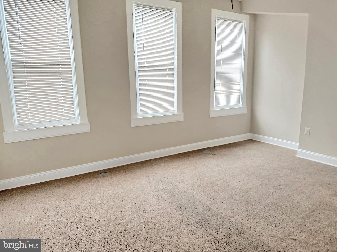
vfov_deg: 56.8
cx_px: 168
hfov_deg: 71.6
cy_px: 126
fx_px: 234
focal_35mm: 24
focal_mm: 6.86
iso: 400
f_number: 1.78
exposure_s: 1/60
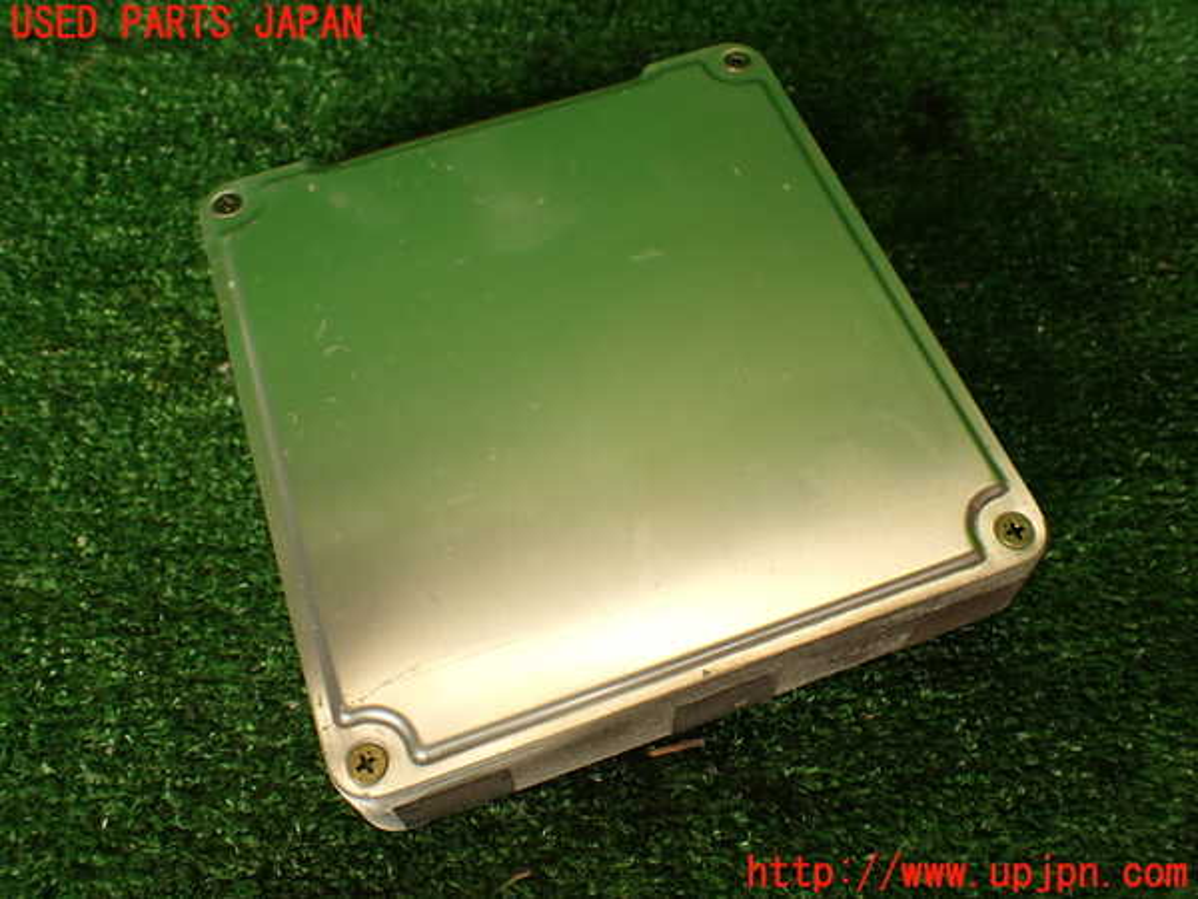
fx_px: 1107
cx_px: 599
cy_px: 450
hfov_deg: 56.8
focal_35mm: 32
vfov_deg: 44.2
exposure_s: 1/100
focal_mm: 5.79
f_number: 2.4
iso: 100
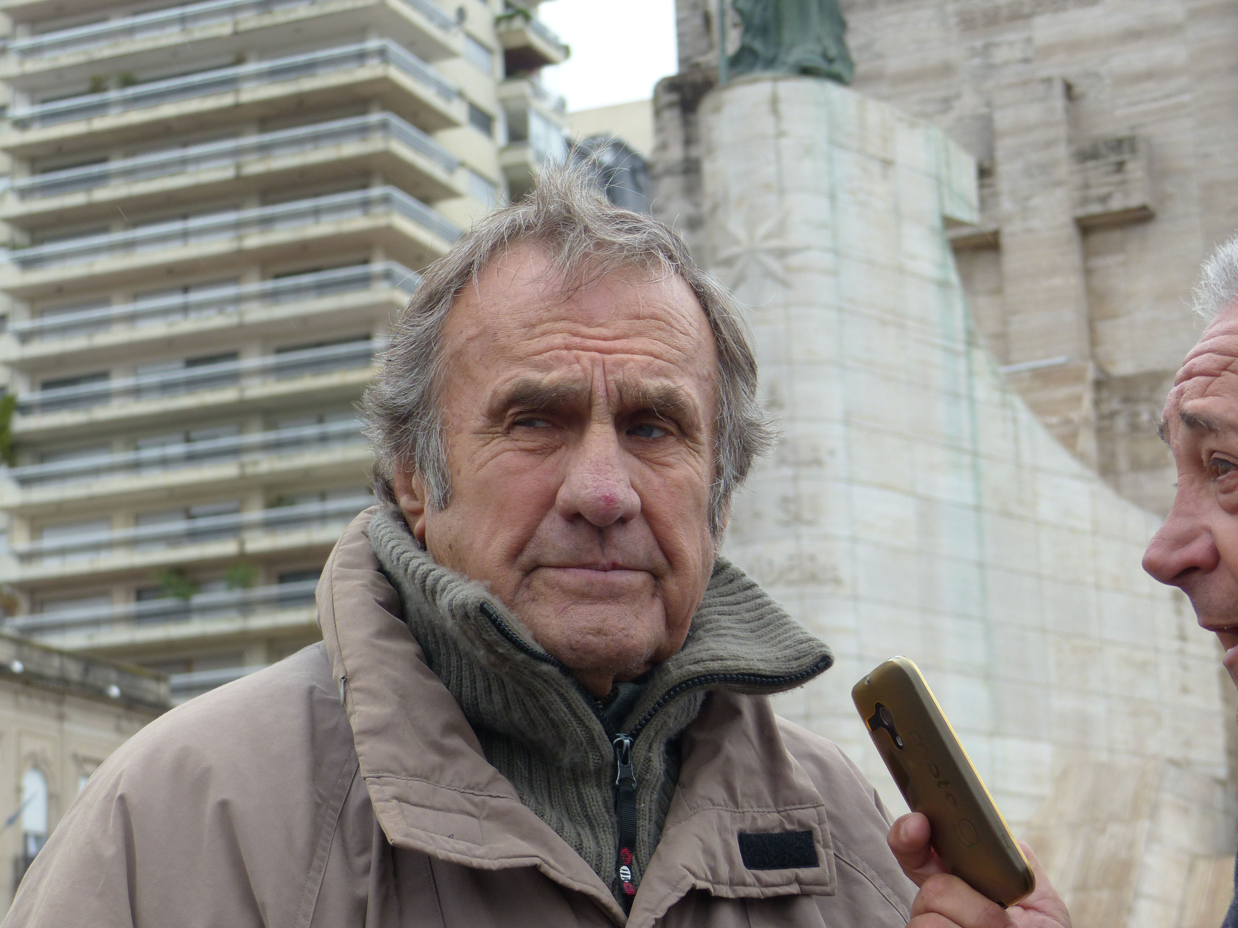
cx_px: 619
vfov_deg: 16.6
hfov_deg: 22.0
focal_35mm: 89
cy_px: 464
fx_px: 3183
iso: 100
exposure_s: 1/400
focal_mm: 15
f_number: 2.8
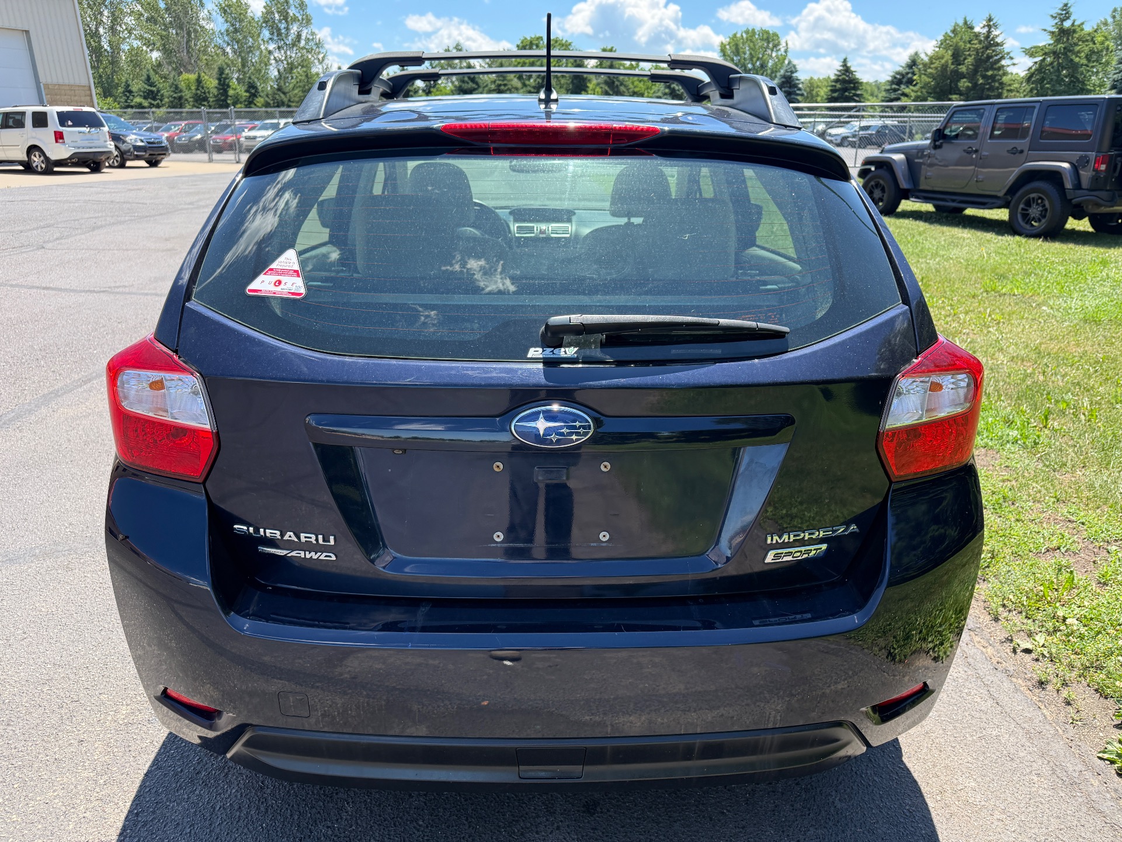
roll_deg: -0.6
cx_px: 561
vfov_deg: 56.8
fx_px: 778
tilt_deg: -19.8
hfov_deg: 71.6
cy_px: 421
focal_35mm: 24
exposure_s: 1/1192
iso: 100
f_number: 1.78
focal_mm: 6.76
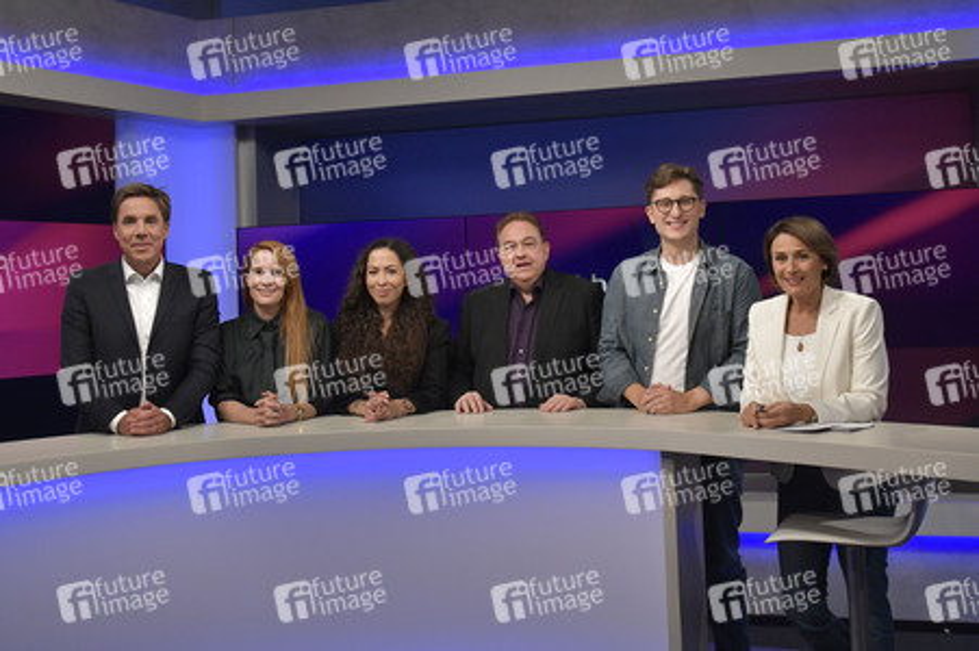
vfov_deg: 37.8
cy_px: 326
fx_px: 951
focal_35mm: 35
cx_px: 490
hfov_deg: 54.5
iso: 2500
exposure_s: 1/200
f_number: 6.3
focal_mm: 35
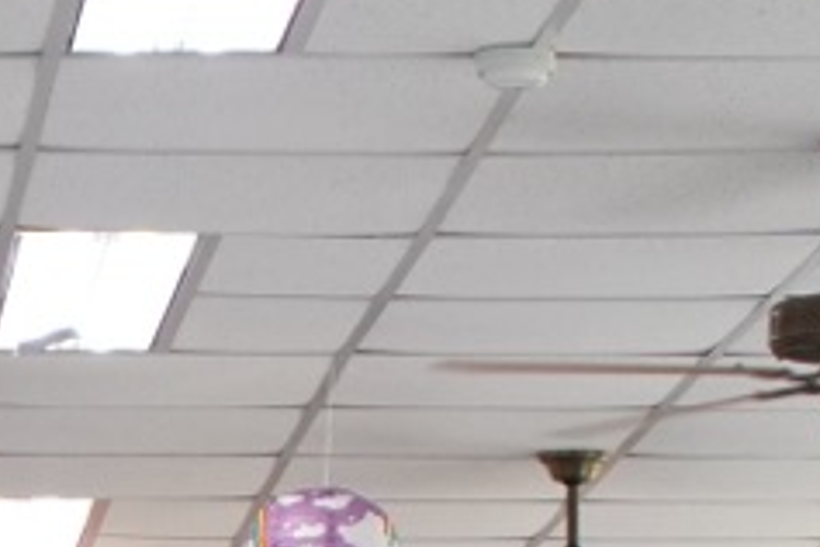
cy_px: 1402
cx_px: -363
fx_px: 5193
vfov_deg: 5.8
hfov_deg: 8.8
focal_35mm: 228
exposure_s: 1/125
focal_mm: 24
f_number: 4
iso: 800
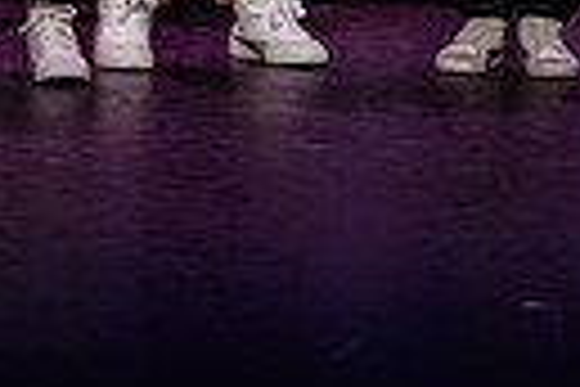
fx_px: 9746
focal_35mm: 605
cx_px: -216
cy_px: -407
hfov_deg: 3.4
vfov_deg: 2.3
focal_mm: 135
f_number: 2.8
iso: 1000
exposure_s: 1/640
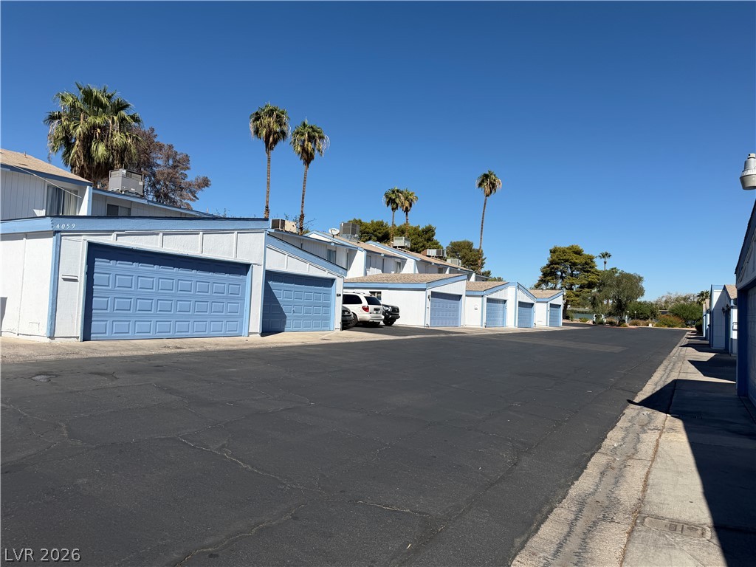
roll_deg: -3.6
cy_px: 284
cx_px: 378
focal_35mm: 24
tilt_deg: +1.7
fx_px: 524
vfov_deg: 56.8
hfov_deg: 71.6
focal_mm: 6.76
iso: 80
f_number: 1.78
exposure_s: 1/6711
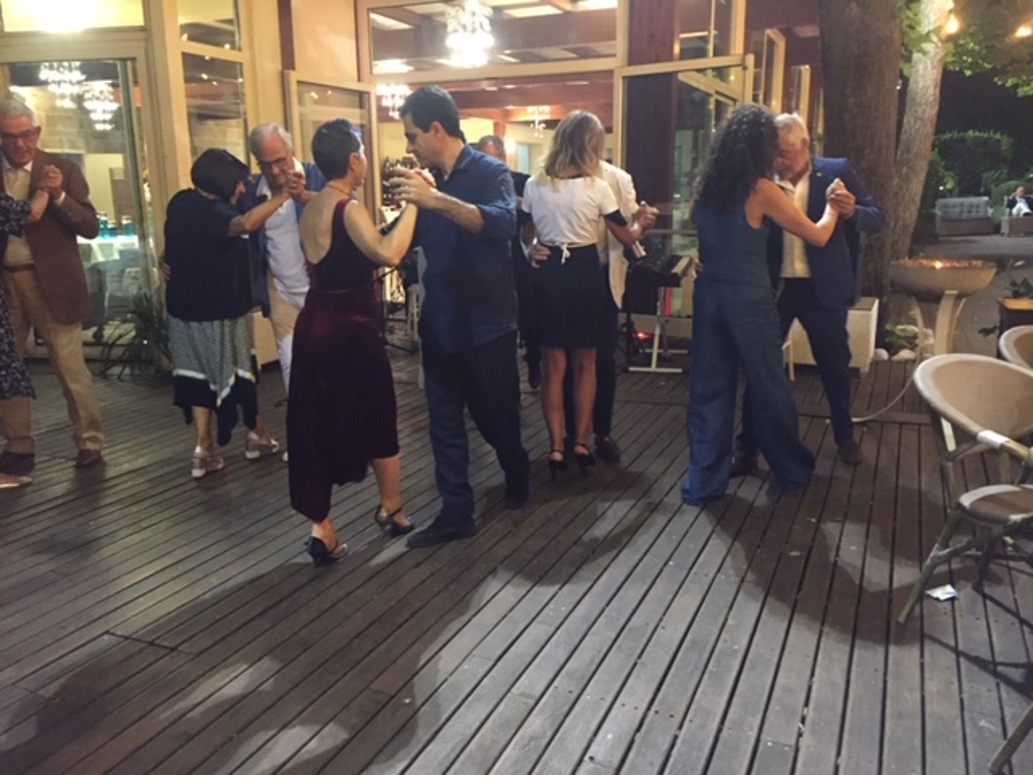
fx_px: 865
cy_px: 388
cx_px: 516
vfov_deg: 48.2
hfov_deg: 61.7
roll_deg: +0.4
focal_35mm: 29
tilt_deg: -12.2
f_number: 2.2
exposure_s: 1/17
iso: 320
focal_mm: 4.15
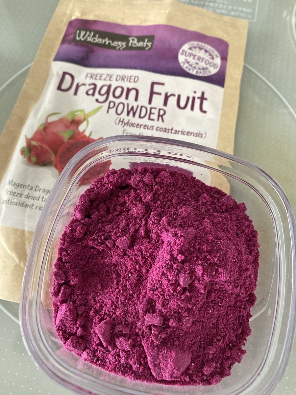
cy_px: 198
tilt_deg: -66.1
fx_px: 319
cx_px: 148
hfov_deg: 49.7
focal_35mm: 28
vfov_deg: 63.4
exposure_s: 1/47
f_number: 1.8
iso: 320
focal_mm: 3.99
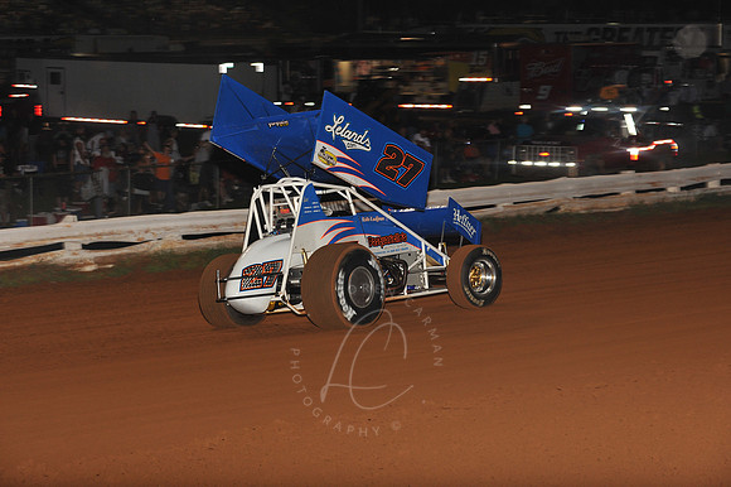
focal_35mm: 105
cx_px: 366
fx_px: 2131
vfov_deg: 13.0
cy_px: 244
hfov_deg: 19.5
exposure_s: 1/320
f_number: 7.1
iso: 1000
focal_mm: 105
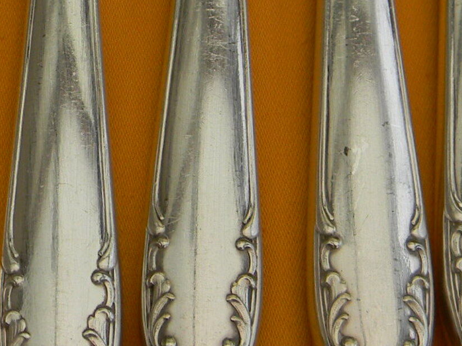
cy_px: 210
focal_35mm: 35
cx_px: 206
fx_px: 467
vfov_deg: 40.5
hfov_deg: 52.5
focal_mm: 5
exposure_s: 1/248
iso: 80
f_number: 3.5
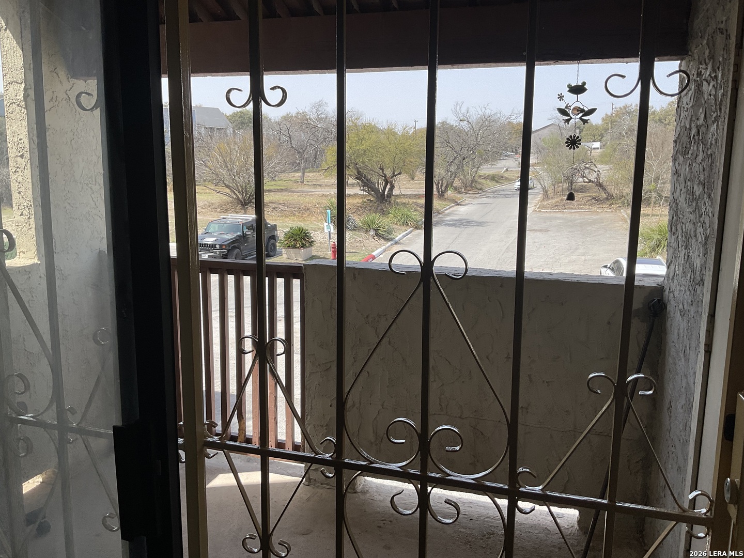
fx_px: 623
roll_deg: -0.7
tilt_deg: -9.1
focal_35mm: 29
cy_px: 279
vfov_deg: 48.2
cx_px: 372
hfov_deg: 61.7
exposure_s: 1/792
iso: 16
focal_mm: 3
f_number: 1.8
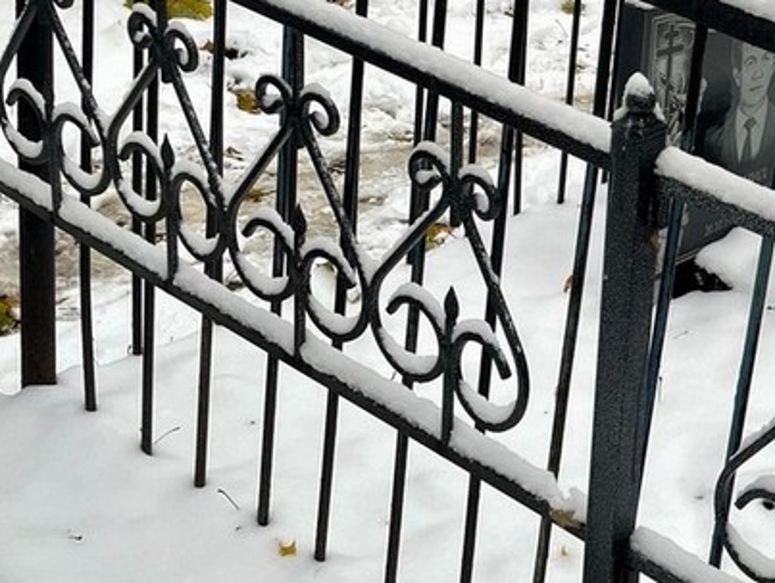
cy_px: 110
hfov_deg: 25.7
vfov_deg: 22.0
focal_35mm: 66
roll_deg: -7.9
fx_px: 1479
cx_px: 975
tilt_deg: -19.0
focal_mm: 4.2
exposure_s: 1/182
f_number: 1.6
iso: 32
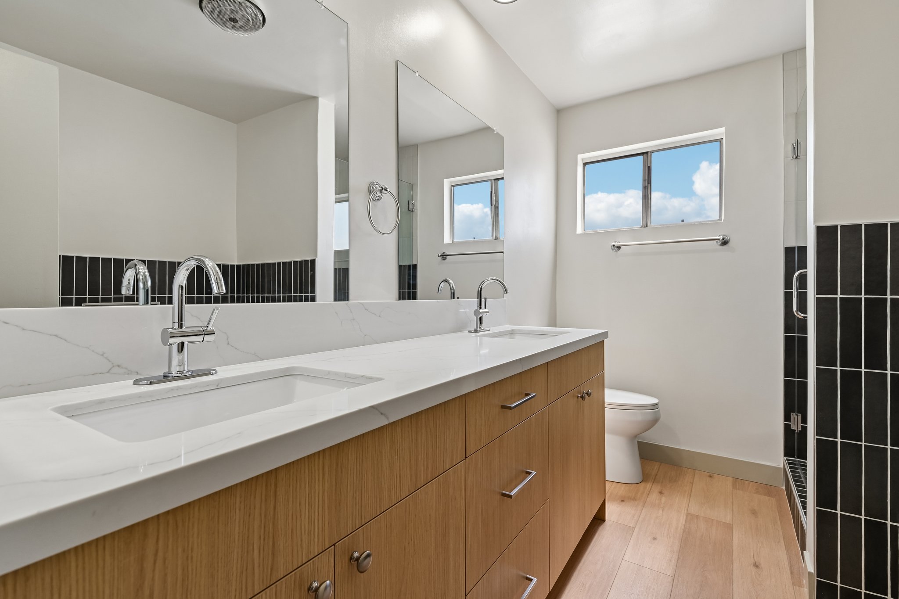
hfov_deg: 93.3
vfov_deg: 70.4
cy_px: 300
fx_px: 424
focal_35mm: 17
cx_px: 450
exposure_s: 1/15
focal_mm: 17
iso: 250
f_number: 8
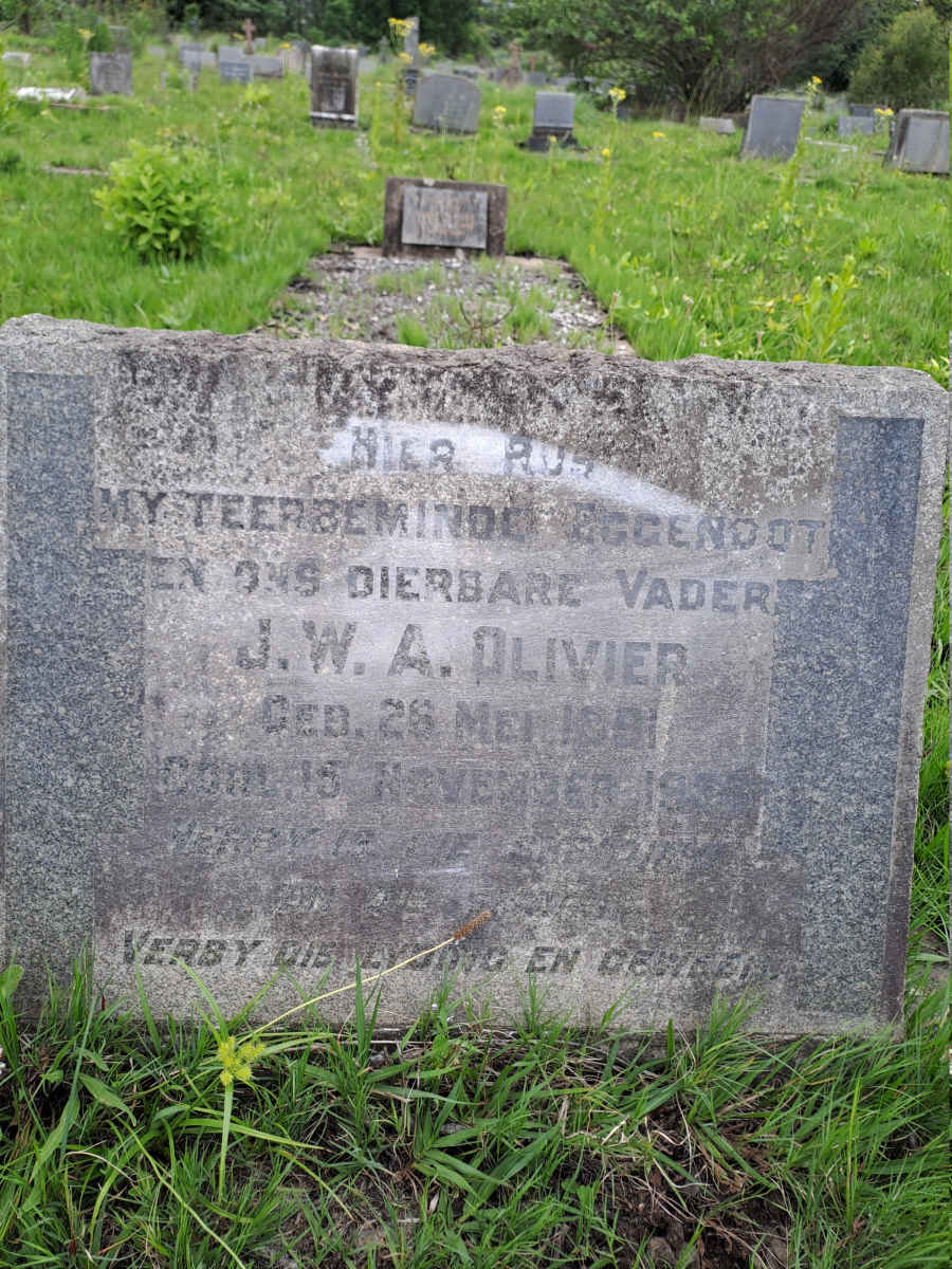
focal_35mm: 25
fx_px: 917
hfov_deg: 54.9
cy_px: 634
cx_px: 476
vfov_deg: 69.4
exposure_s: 1/113
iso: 32
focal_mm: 4.65
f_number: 1.8
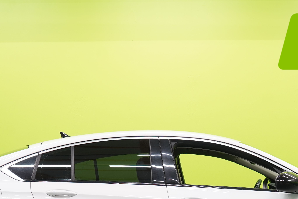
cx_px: 197
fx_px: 836
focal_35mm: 101
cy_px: 211
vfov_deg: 13.3
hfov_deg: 20.1
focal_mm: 46
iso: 400
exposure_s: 1/30
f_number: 5
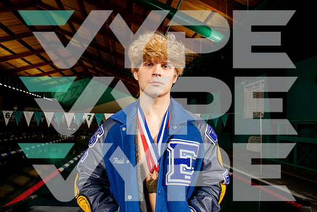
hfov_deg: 73.7
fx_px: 211
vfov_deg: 53.2
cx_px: 158
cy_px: 106
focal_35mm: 24
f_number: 7.1
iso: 500
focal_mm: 24
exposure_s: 1/125
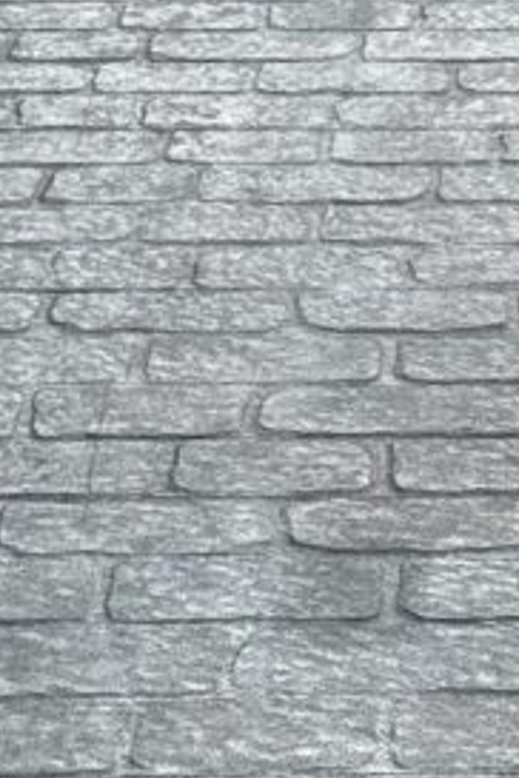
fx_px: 4044
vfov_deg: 10.6
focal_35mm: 187
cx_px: 559
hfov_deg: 7.3
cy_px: -396
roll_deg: -0.7
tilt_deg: -9.5
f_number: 1.78
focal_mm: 6.76
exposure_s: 1/544
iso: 64
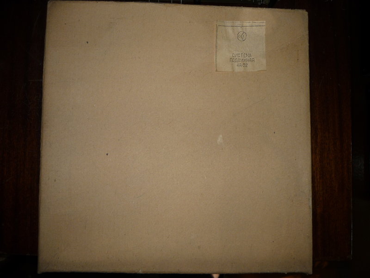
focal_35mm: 32
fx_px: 342
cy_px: 139
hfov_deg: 56.8
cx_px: 185
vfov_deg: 44.2
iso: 100
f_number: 3.3
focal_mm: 5.2
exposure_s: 1/30
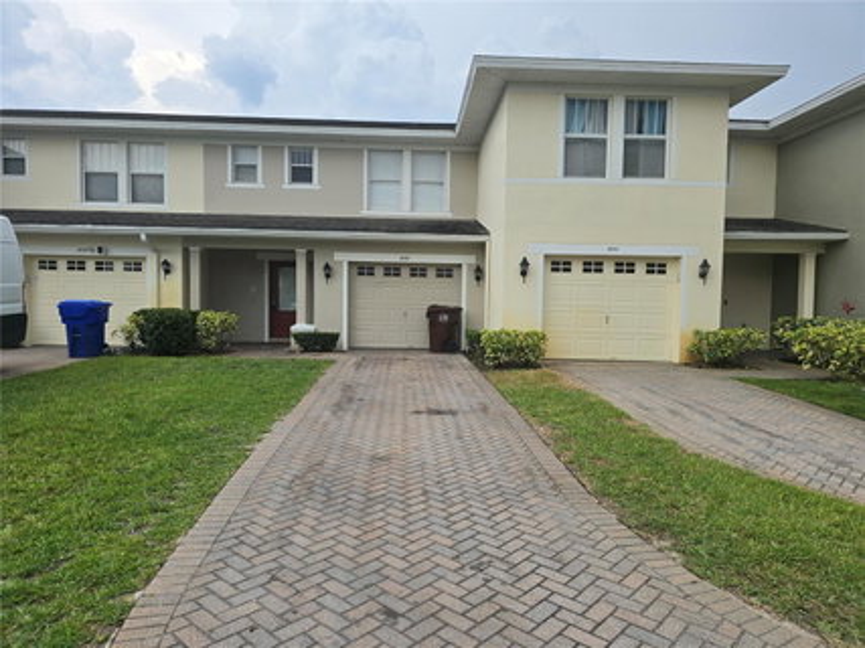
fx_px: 575
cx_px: 432
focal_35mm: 23
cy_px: 324
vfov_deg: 58.9
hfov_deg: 73.9
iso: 12
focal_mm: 6.3
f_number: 1.7
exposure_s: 1/243
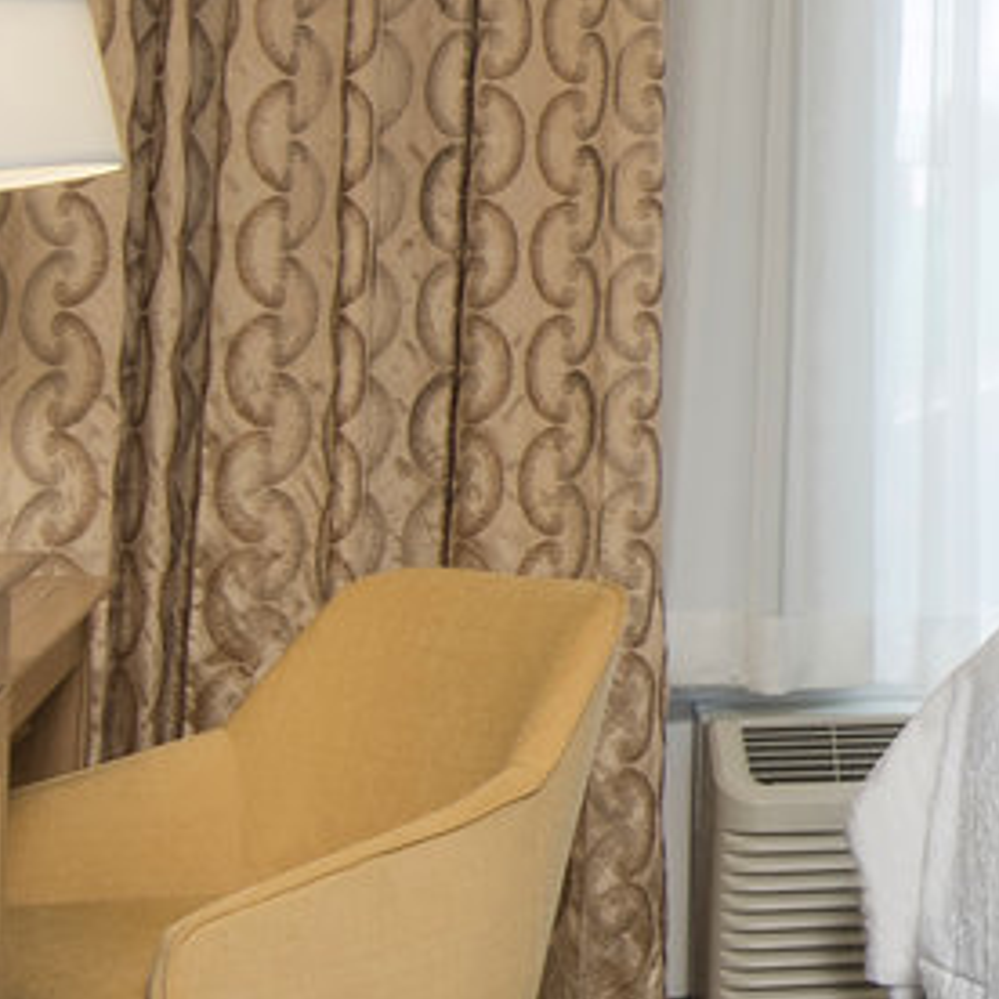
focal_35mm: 110
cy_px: 206
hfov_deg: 13.9
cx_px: 1868
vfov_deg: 15.7
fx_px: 3592
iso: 200
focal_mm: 20
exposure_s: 1/30
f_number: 13
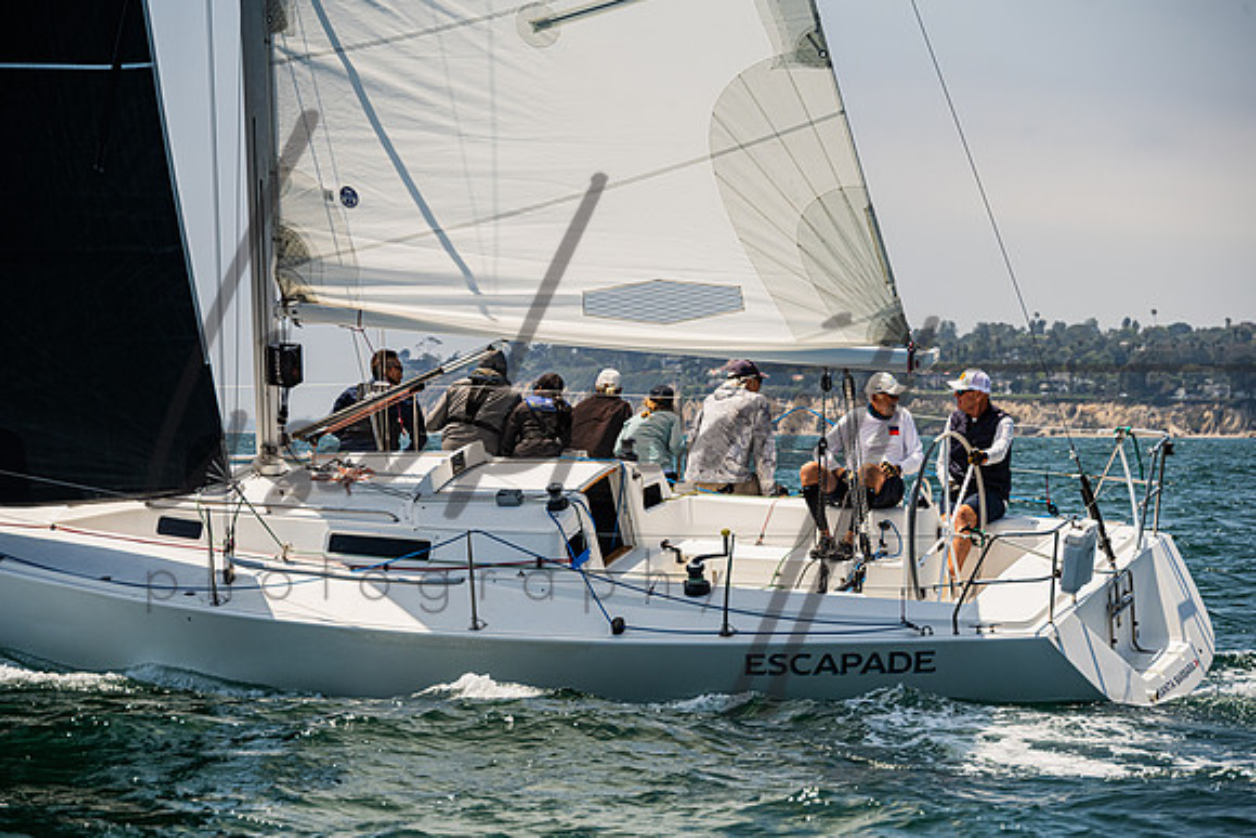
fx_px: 6500
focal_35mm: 186
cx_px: 628
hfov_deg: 11.0
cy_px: 419
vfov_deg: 7.4
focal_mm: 180
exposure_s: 1/1600
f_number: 8
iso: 500
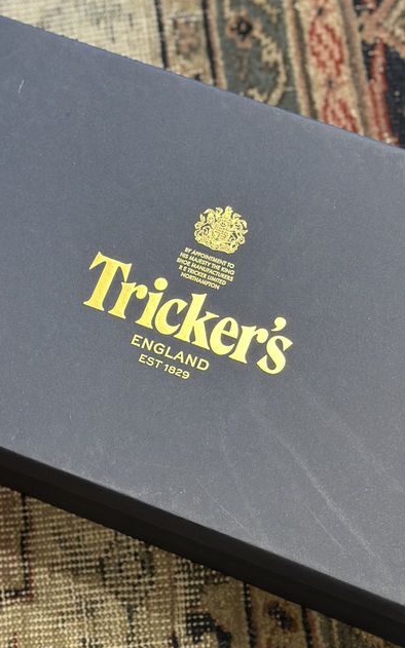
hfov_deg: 15.2
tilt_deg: -67.1
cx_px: 186
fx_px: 1520
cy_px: 212
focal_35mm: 86
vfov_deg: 24.0
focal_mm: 6.86
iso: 250
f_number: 1.78
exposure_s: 1/40
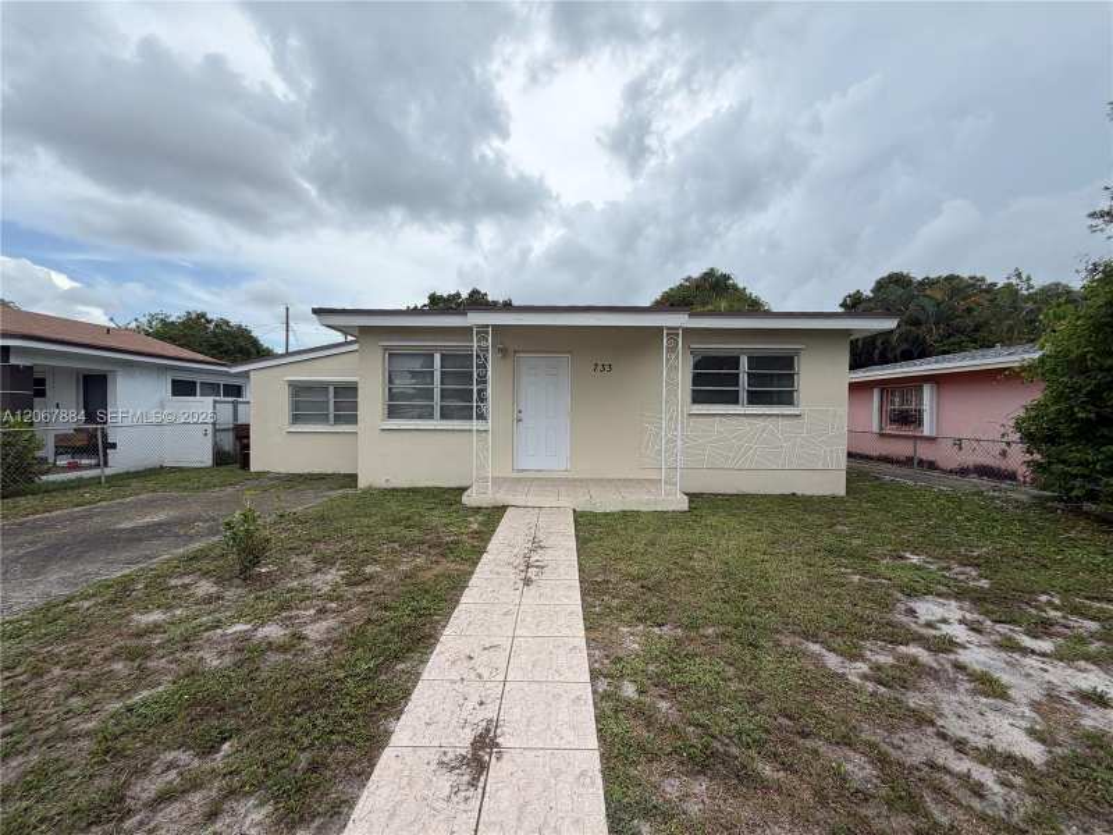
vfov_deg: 85.7
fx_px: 450
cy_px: 418
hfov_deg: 102.1
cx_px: 556
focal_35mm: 14
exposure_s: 1/686
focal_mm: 2.22
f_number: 2.2
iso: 40
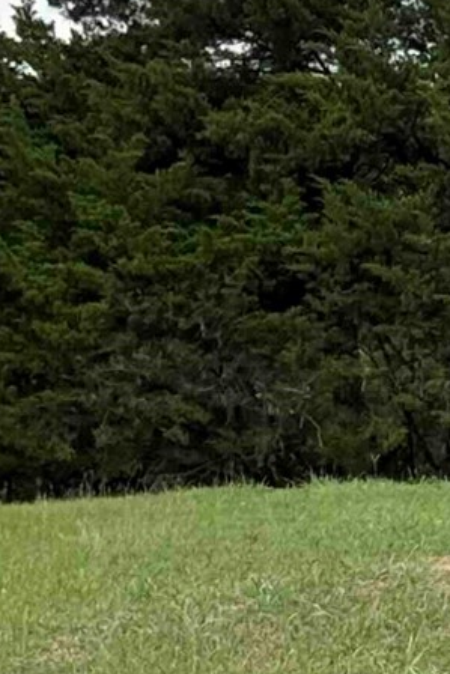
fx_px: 4271
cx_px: 950
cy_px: 990
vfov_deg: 8.8
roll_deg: -1.9
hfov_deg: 5.9
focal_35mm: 228
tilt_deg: -7.4
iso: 64
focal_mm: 6.76
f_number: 1.78
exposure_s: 1/3226
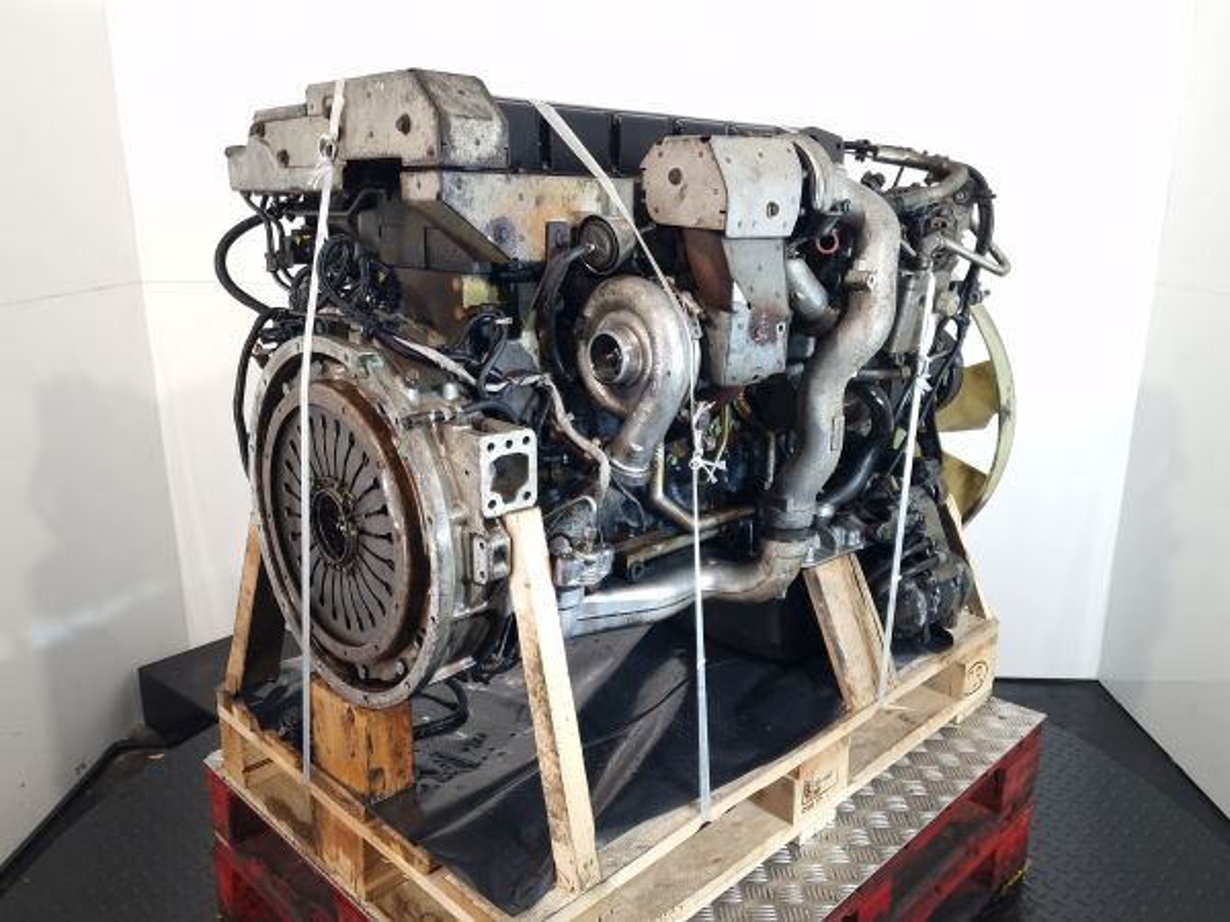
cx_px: 615
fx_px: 817
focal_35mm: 23
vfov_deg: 58.9
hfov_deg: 73.9
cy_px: 461
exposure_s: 1/50
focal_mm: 6.4
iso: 100
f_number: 1.8
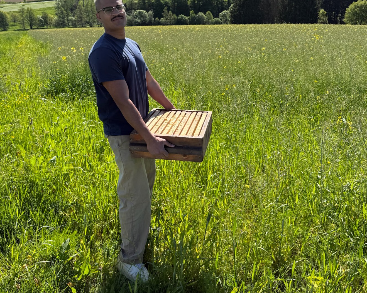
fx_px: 348
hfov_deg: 55.7
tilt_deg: -14.4
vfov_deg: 44.9
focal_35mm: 32
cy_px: 91
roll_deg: +1.1
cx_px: 182
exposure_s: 1/3953
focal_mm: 6.76
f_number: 1.78
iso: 80
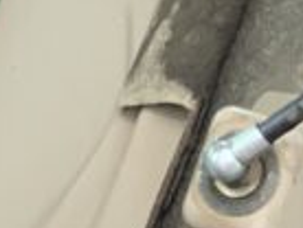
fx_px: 1885
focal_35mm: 215
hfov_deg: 8.8
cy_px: -355
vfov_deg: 6.5
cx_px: -257
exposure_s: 1/442
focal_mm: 3
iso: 16
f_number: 1.8
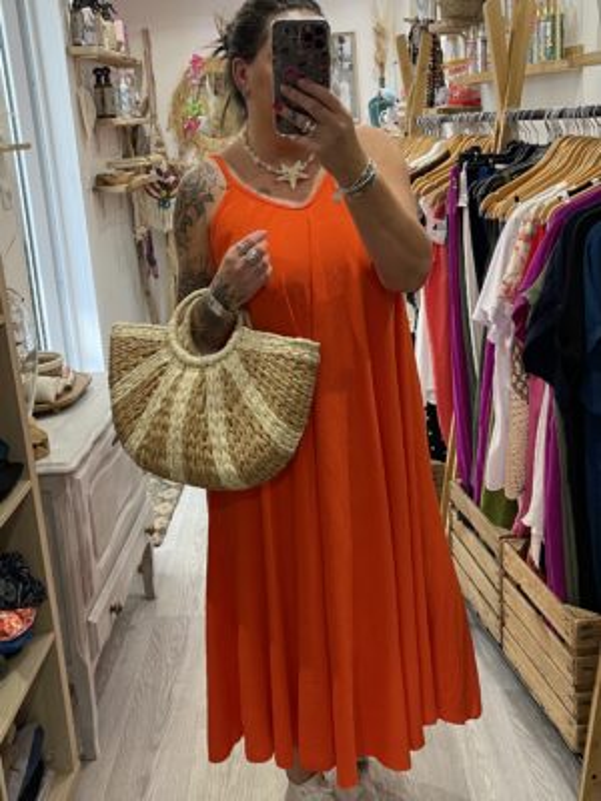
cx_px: 300
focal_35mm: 25
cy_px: 400
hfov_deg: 54.9
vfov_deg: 69.4
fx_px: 579
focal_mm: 5.1
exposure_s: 1/50
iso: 80
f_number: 1.6
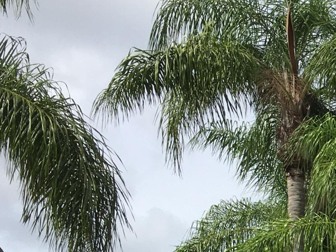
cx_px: 594
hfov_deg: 15.6
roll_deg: +0.3
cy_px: 335
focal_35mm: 109
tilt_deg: +9.0
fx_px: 1058
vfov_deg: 13.1
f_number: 2.2
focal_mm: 4.15
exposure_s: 1/2198
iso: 25
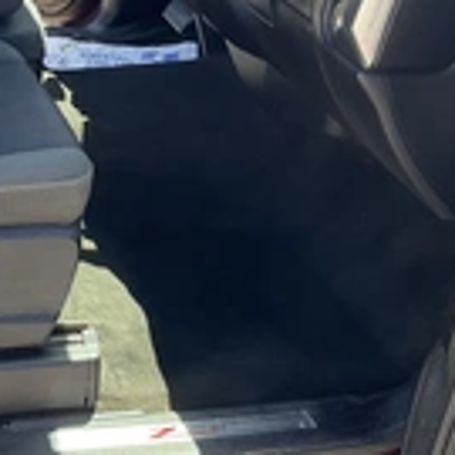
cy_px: 71
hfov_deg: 22.4
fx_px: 1130
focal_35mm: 76
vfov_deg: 22.4
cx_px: 84
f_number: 1.8
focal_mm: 3
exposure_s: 1/172
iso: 32
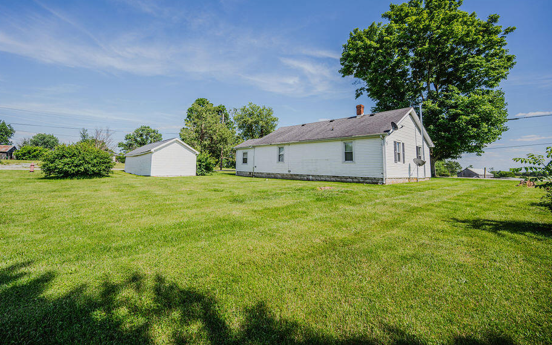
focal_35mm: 16
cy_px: 140
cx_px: 248
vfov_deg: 70.6
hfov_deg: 97.5
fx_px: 241
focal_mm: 14
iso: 40
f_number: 4
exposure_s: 1/200
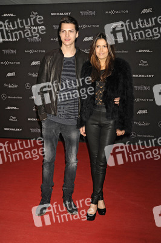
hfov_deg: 25.9
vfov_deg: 38.2
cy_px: 122
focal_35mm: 52
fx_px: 349
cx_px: 80
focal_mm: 52
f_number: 7.1
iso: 800
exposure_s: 1/250
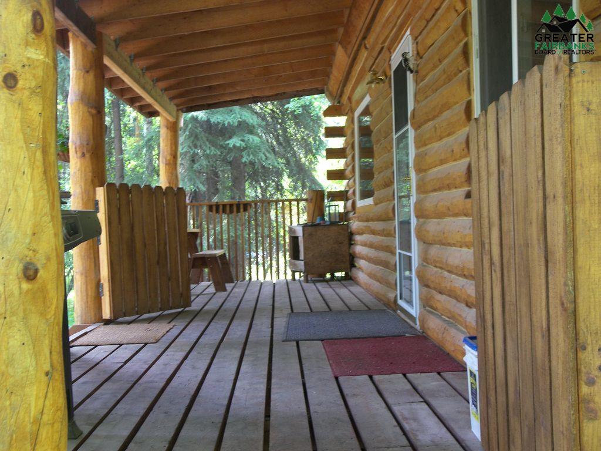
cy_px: 226
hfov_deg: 42.1
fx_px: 781
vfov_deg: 32.2
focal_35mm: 45
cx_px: 300
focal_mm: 9.4
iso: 100
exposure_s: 1/15
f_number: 3.6
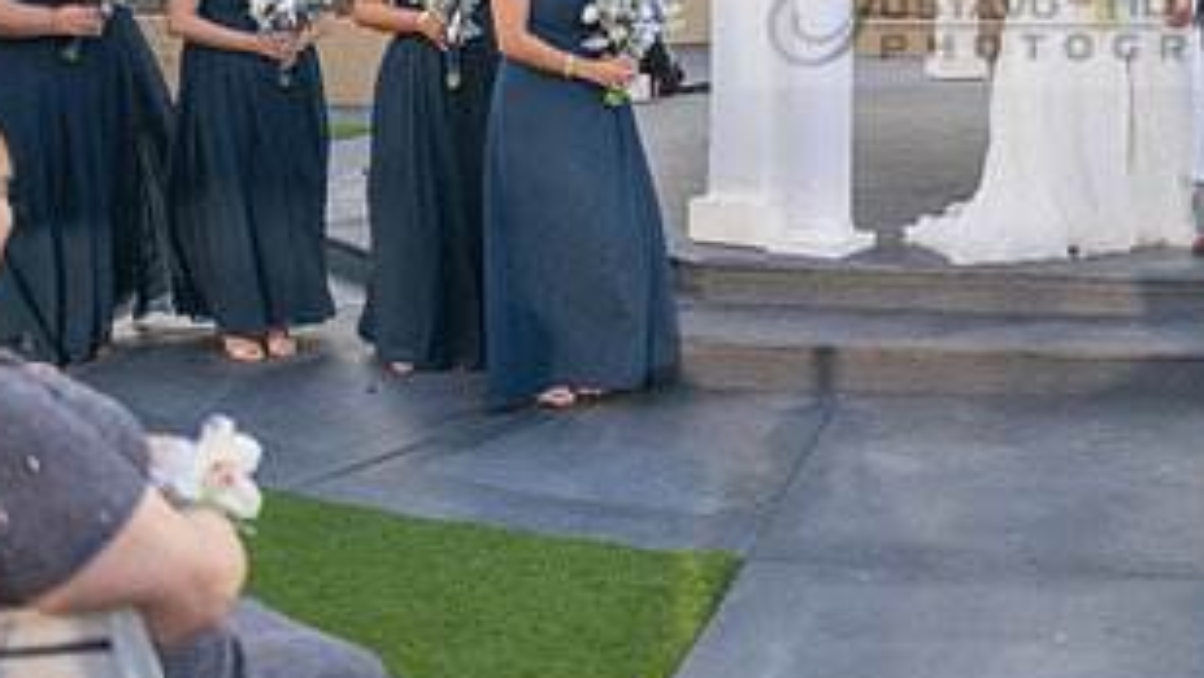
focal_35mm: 63
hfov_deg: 31.8
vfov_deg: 18.6
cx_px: 1075
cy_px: -6
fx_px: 2012
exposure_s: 1/800
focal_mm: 32
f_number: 2.8
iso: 400
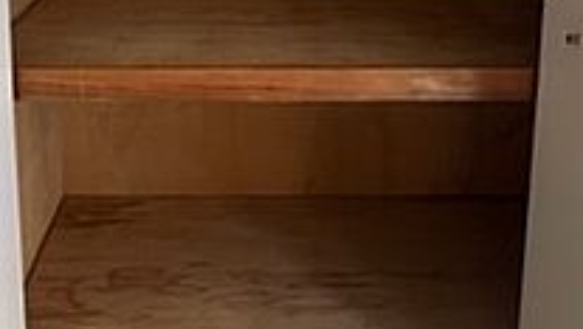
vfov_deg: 25.8
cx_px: 237
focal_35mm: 41
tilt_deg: -9.2
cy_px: -73
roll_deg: +0.1
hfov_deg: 49.1
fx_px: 635
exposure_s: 1/60
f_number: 1.8
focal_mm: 1.57
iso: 320
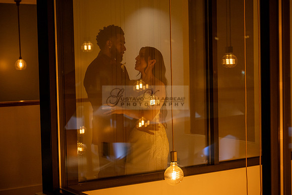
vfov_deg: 19.5
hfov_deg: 28.8
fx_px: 568
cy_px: 98
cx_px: 146
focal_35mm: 70
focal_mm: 70
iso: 800
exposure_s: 1/200
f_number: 4
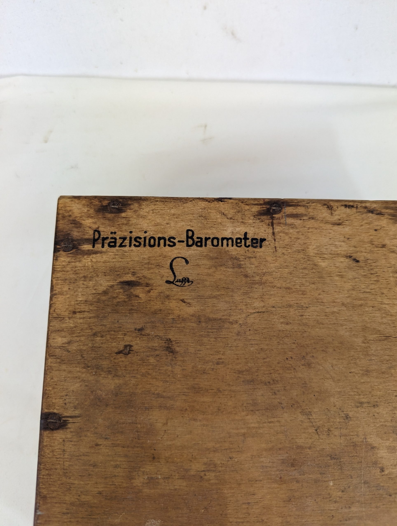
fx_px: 366
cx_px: 198
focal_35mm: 24
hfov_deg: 56.9
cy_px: 263
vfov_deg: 71.5
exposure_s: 1/296
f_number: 1.85
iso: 141
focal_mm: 6.81
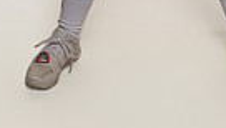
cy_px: -218
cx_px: 171
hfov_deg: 11.3
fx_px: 1140
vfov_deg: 6.1
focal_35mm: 190
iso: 500
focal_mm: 55
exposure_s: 1/200
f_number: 6.3
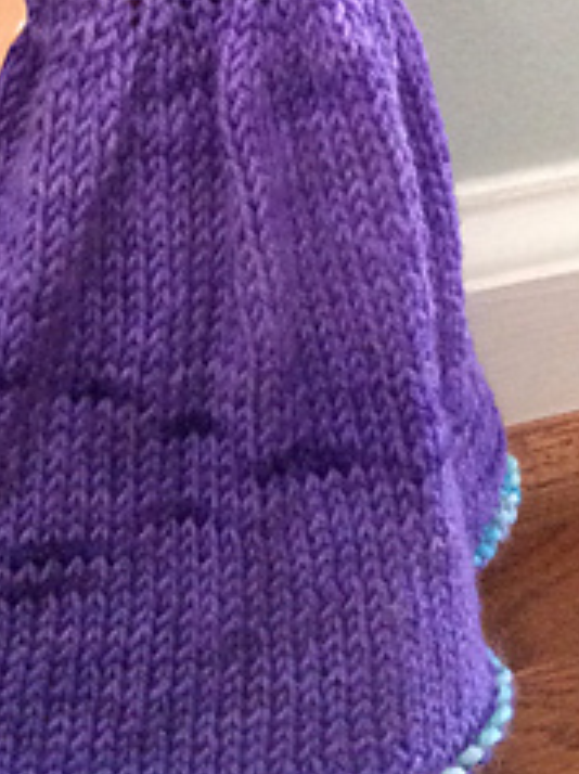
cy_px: -65
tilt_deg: -18.8
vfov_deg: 21.7
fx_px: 1921
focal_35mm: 86
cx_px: 280
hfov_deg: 17.1
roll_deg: +1.9
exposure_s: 1/15
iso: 250
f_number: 2.4
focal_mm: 3.3
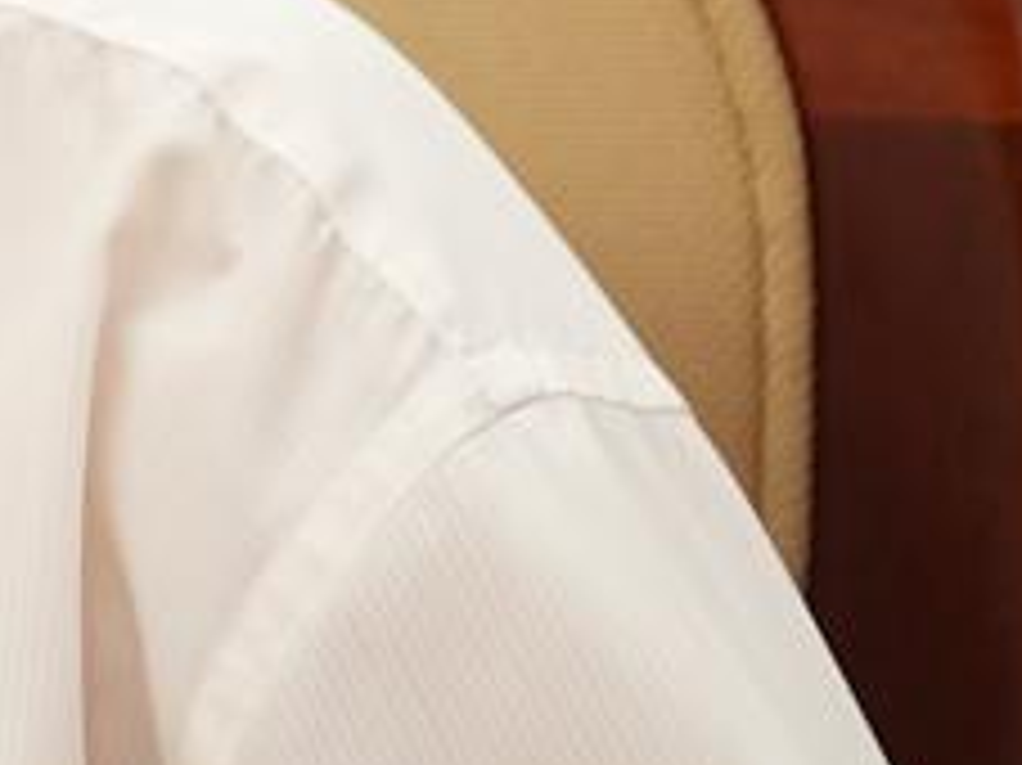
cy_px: -396
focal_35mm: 808
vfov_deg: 1.8
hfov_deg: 2.4
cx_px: -1270
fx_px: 23843
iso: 1250
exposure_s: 1/125
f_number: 2.8
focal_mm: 159
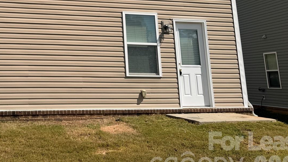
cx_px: 37
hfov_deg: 38.8
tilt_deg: +13.8
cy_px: -22
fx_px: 382
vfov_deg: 22.4
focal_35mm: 50
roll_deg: +0.0
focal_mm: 6.76
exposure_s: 1/8130
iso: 80
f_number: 1.78
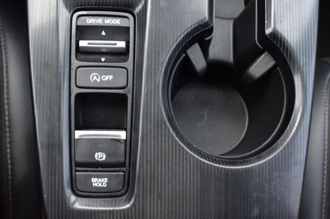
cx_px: 165
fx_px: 330
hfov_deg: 53.2
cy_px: 110
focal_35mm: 36
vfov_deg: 36.8
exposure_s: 1/15
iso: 900
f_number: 6.3
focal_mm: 24
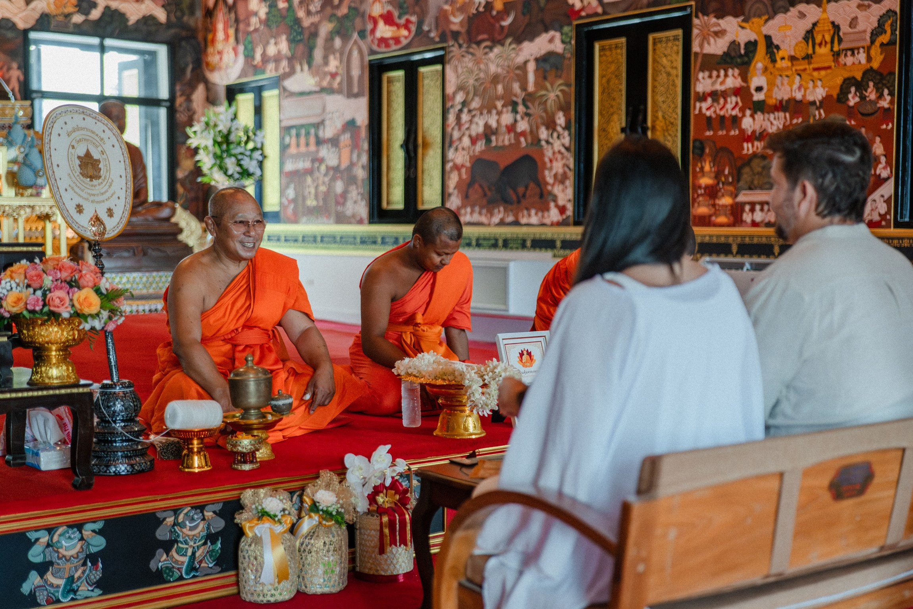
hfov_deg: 39.6
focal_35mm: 50
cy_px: 304
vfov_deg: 27.0
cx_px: 456
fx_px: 1268
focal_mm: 50
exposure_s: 1/400
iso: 5000
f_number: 2
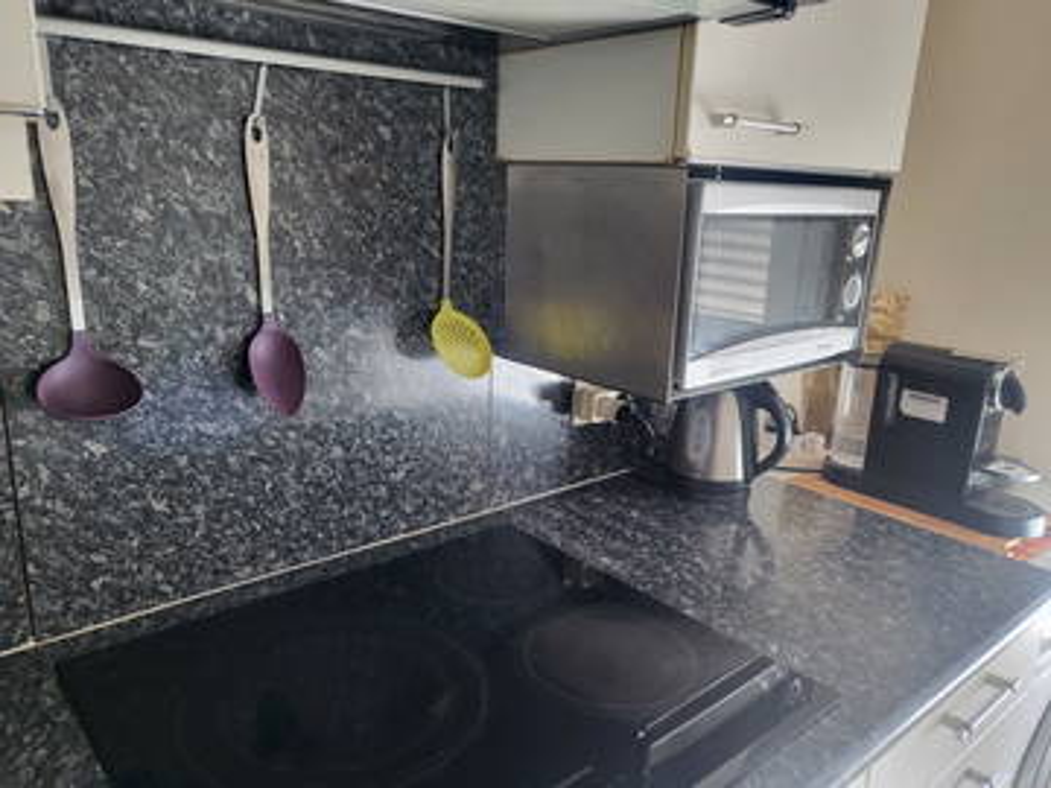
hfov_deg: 67.3
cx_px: 526
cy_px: 394
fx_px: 789
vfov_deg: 53.1
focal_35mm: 26
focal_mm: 4.25
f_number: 1.8
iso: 200
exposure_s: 1/50
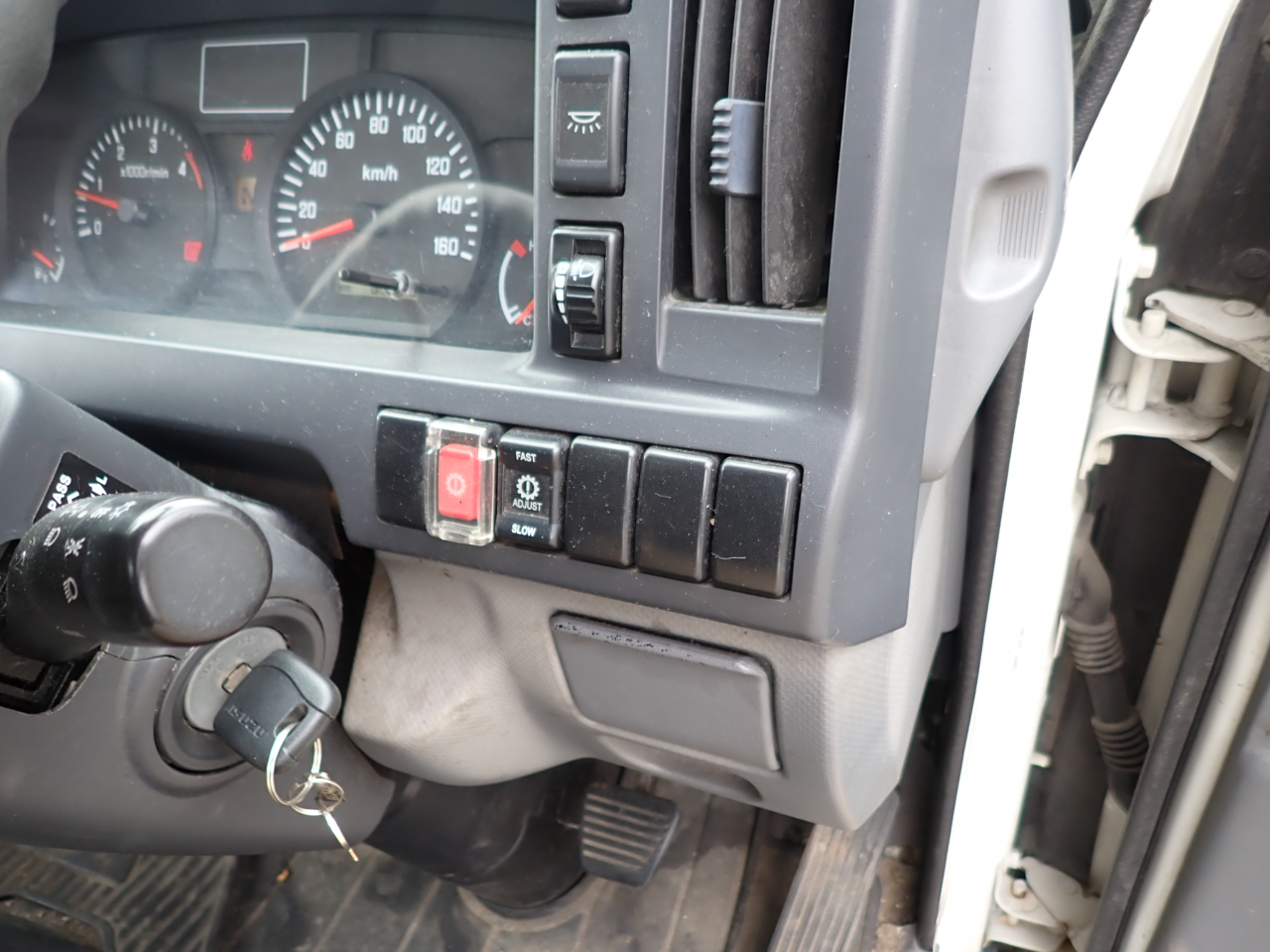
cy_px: 476
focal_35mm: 25
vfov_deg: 54.9
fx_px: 917
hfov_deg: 69.4
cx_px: 635
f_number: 2
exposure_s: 1/100
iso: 100
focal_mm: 4.5
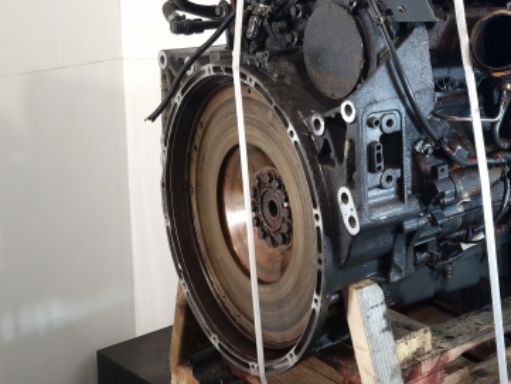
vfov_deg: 28.1
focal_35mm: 51
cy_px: 91
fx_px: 753
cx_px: 477
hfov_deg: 34.9
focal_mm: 6.4
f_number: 1.8
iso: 100
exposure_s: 1/50
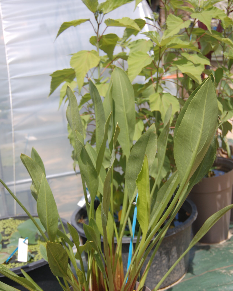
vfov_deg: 34.9
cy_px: 176
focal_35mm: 54
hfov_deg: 28.3
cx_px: 114
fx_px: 462
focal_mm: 31
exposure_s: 1/1000
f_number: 4.5
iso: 200
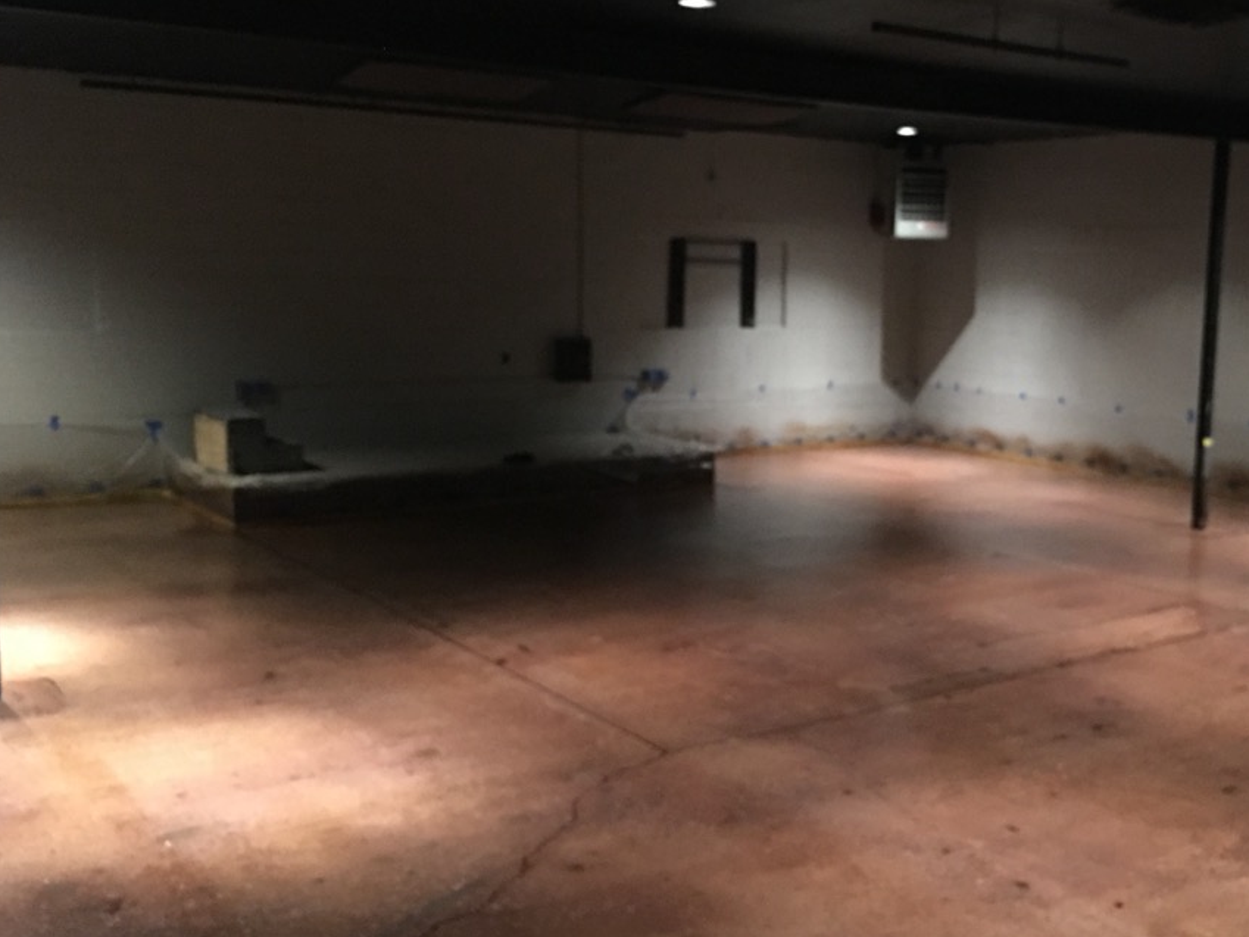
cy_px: 496
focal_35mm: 41
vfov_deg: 35.1
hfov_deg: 44.9
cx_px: 855
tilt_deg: -7.8
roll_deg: -1.8
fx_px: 1480
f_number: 2.2
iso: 200
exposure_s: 1/4
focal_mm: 4.15
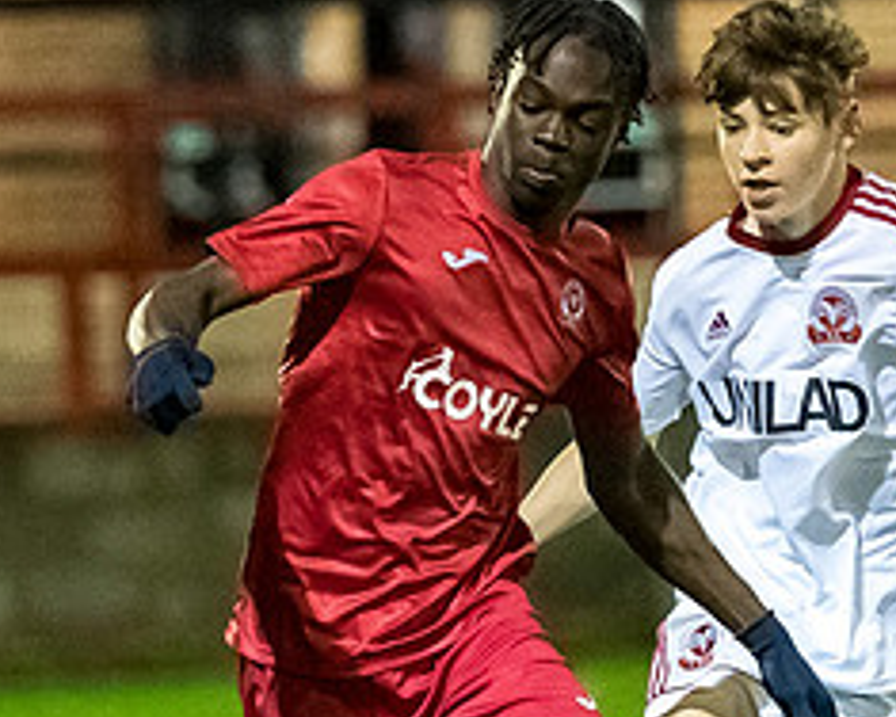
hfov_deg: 2.3
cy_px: 560
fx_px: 21851
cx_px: 186
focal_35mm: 824
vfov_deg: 1.9
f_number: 2.8
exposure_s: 1/1000
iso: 6400
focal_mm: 200
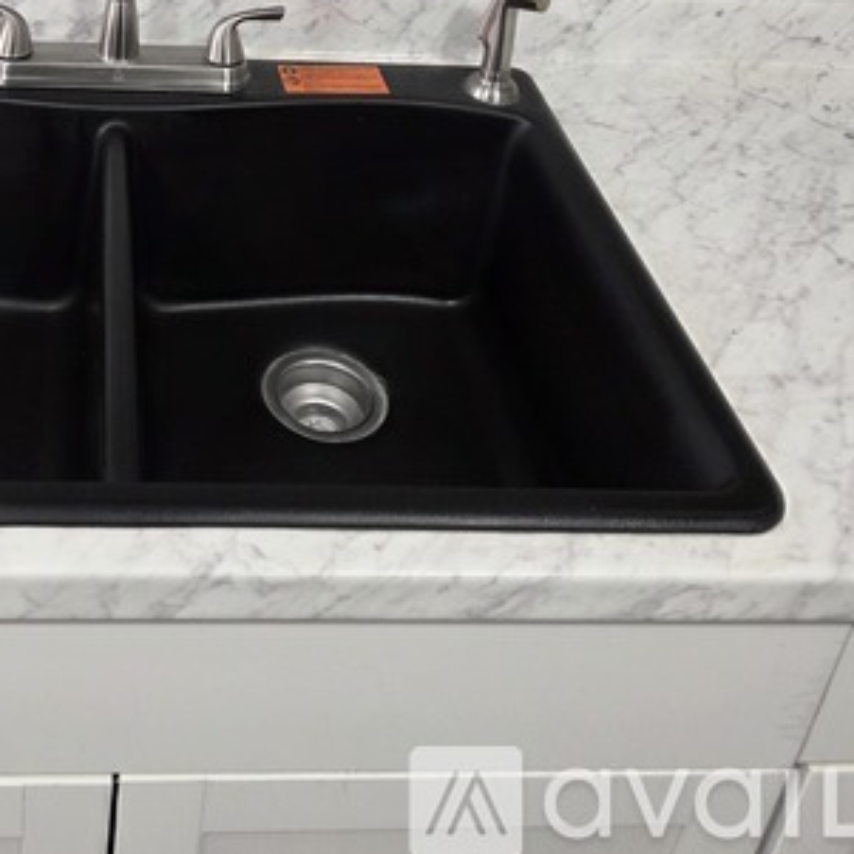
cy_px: -87
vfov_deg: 32.9
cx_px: 159
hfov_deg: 36.2
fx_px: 1256
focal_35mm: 45
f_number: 1.7
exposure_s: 1/120
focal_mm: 6.3
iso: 500
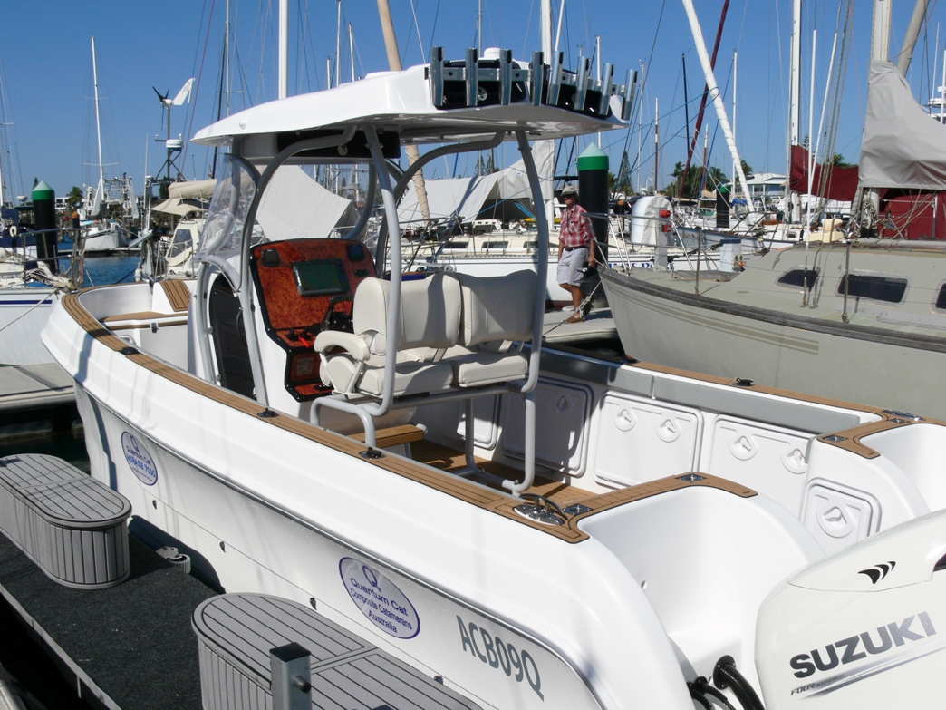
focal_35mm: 36
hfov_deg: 51.4
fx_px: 984
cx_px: 473
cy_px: 355
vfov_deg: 39.7
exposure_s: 1/500
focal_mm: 7.6
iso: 80
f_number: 8
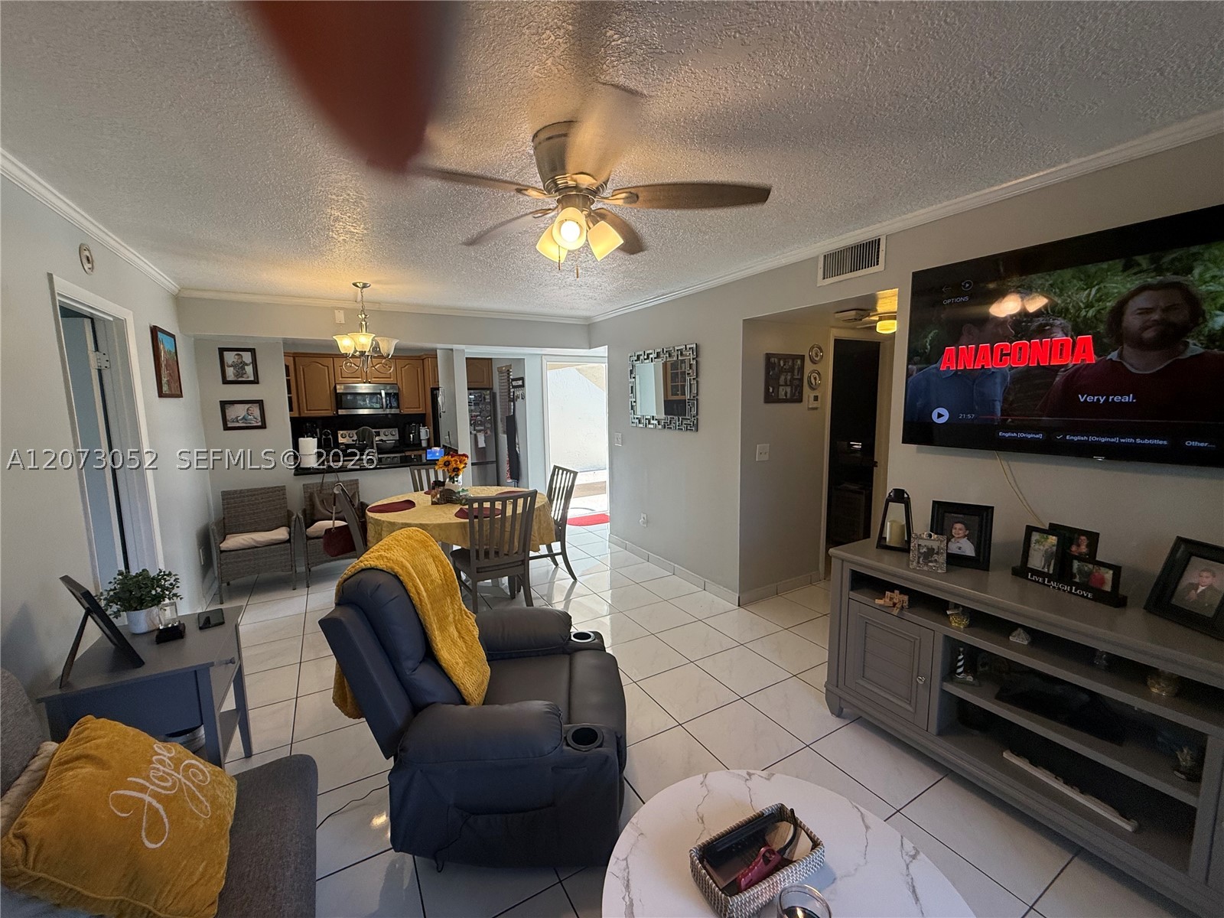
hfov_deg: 102.1
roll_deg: +1.1
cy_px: 459
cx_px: 612
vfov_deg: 85.7
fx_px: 495
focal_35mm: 14
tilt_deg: -6.3
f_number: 2.2
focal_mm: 2.22
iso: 125
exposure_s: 1/120
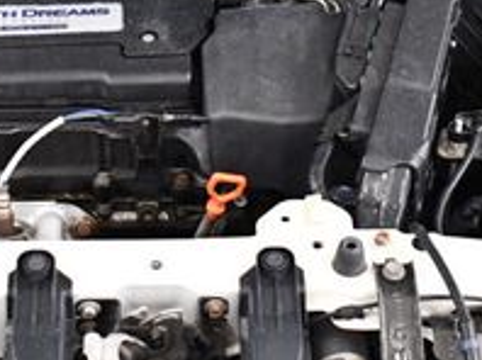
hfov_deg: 17.5
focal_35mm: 112
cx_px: 119
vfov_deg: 13.0
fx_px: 1558
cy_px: -7
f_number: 3.5
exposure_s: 1/125
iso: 2800
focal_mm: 18
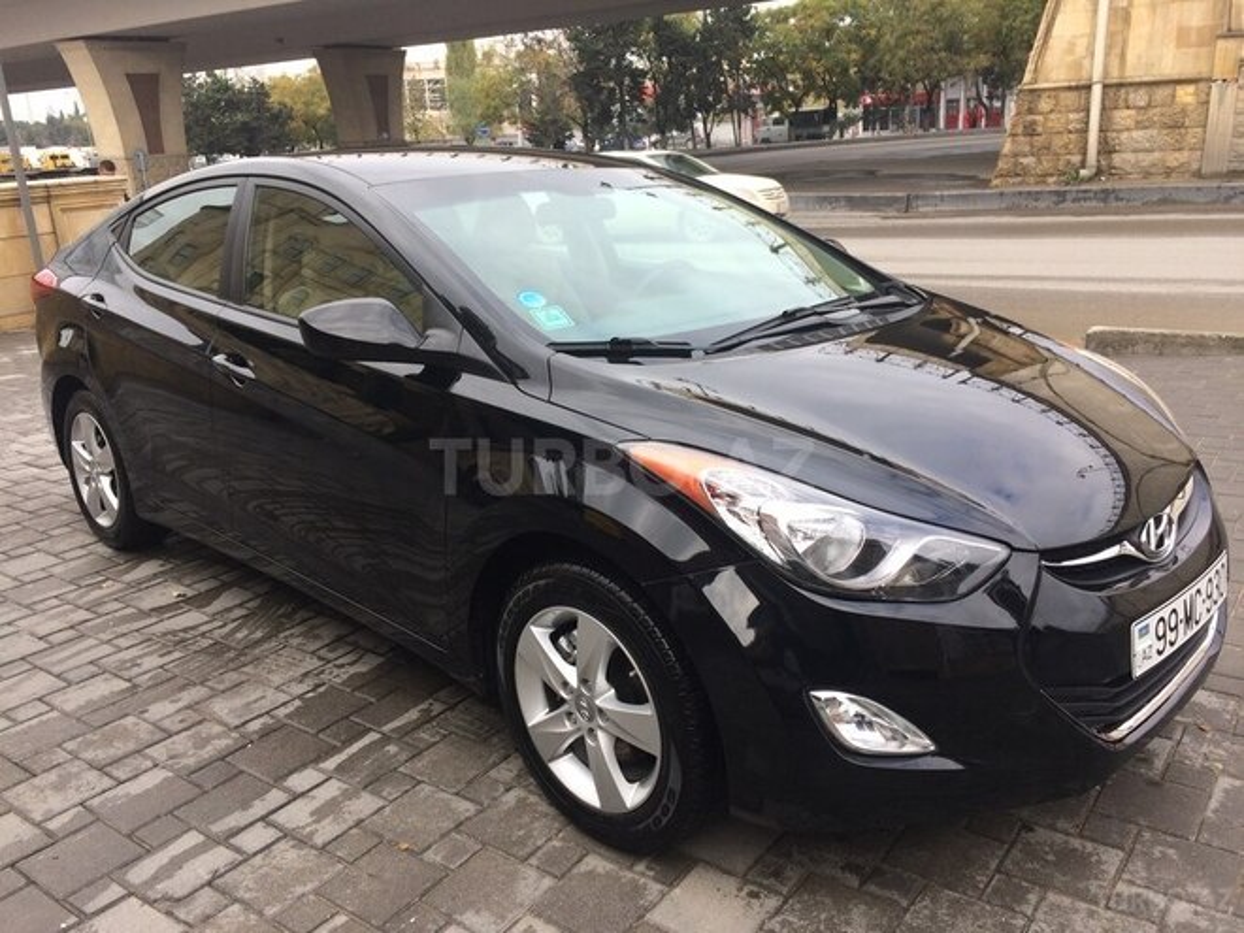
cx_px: 622
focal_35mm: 29
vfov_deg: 48.2
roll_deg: +1.1
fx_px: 1042
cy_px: 466
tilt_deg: -19.4
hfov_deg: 61.7
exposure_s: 1/394
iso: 32
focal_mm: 4.15
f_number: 2.2
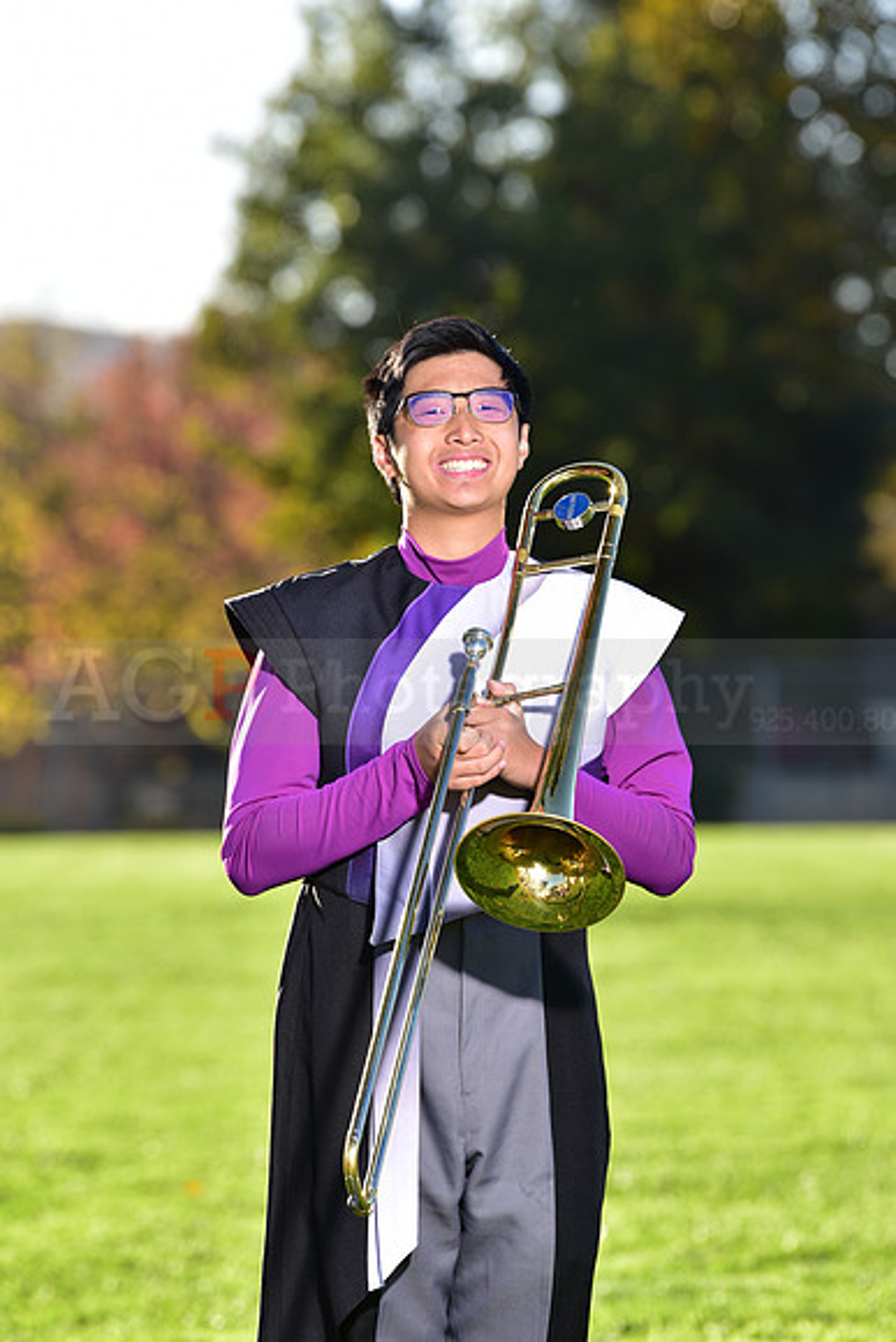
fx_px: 7462
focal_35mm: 200
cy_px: 671
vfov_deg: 10.3
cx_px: 448
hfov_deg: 6.9
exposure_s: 1/250
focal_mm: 200
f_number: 5
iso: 100
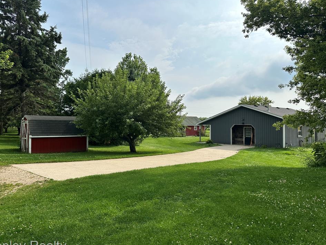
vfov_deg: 53.1
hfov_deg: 67.3
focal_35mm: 26
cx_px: 160
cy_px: 123
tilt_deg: +0.9
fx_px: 245
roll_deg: -0.7
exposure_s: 1/8197
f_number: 1.78
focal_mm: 6.86
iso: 80
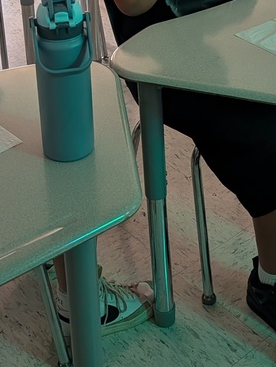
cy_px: -3
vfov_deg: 27.2
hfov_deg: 21.9
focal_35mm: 67
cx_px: 176
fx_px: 711
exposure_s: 1/180
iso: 33
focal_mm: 6.9
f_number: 1.68
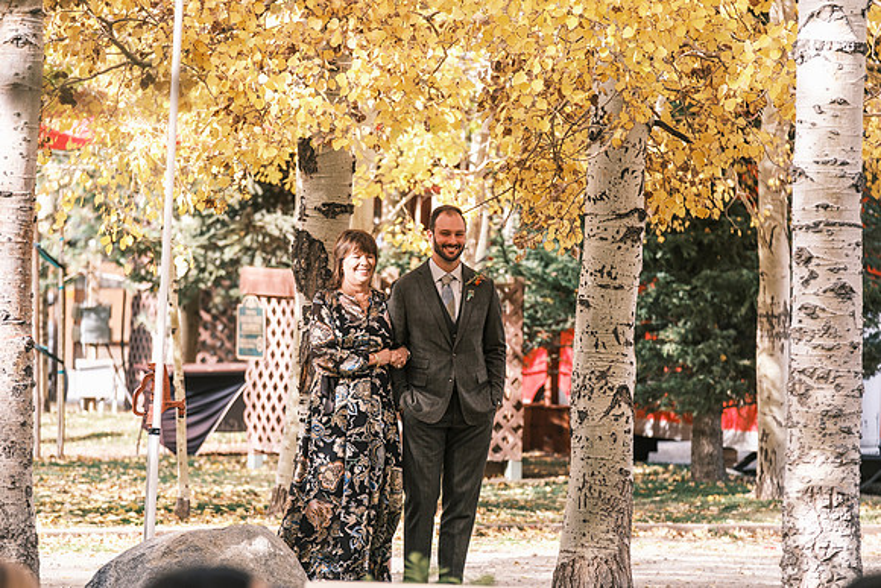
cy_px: 294
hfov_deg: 9.8
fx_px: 5140
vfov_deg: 6.5
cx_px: 440
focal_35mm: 210
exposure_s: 1/500
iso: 400
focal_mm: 140
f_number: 3.2
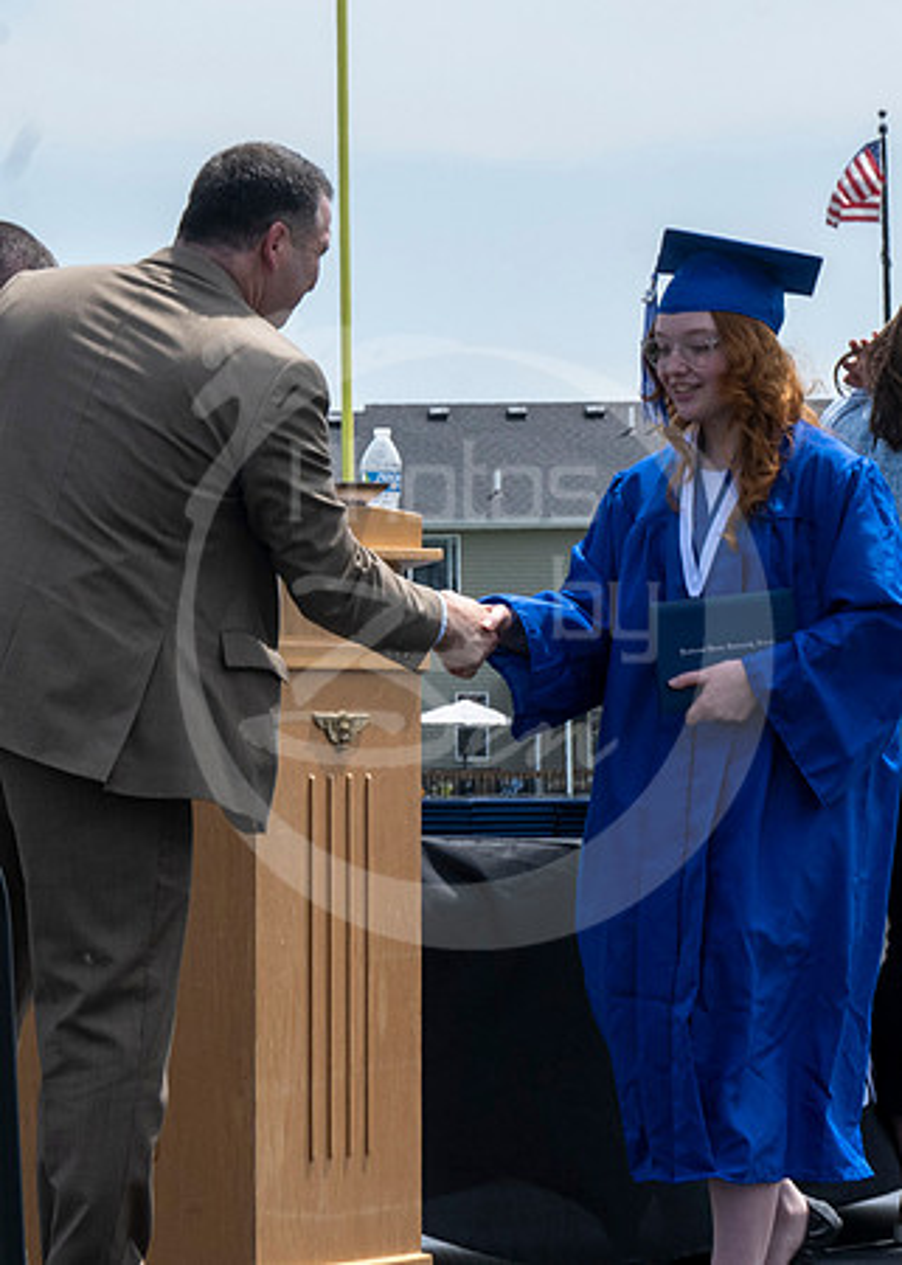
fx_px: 7811
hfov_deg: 6.6
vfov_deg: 9.2
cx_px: 124
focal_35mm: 218
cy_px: 414
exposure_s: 1/250
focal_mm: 70
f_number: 13
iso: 200
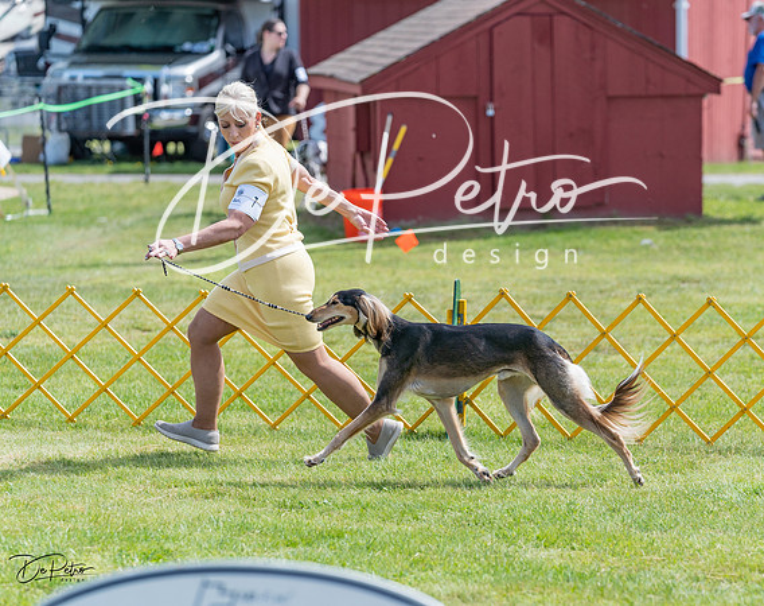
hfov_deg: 10.9
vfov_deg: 8.7
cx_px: 460
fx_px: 3997
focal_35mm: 177
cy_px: 330
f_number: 3.5
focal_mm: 137
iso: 100
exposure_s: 1/1000
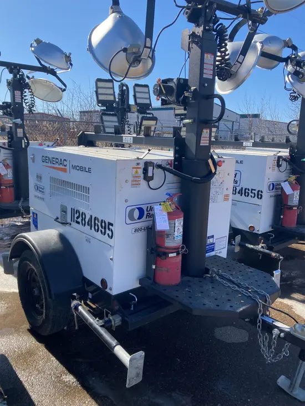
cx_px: 152
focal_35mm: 28
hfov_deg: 49.8
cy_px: 203
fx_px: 329
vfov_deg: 63.4
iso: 20
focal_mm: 3.99
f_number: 1.8
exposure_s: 1/1171
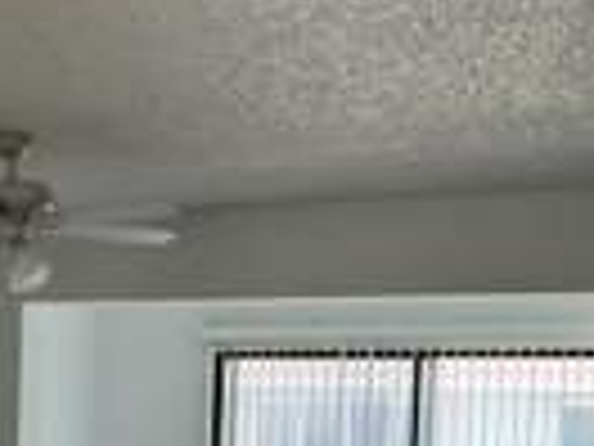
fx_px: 1493
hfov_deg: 20.7
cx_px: -158
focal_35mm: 87
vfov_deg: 16.5
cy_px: 471
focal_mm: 6.76
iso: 80
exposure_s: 1/266
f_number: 1.78
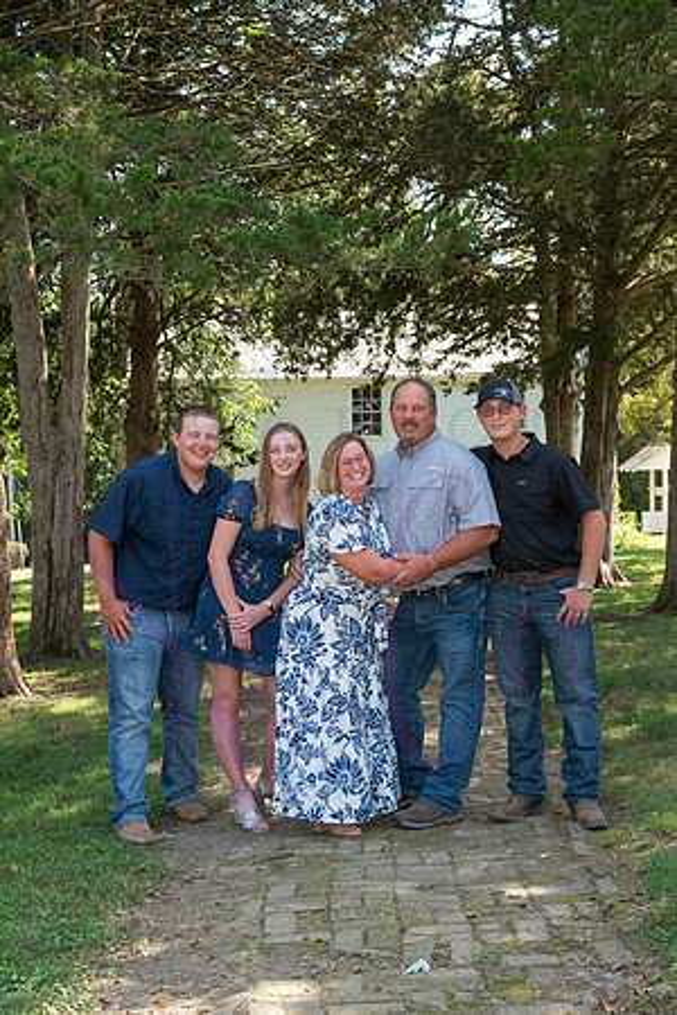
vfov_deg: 39.6
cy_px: 508
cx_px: 338
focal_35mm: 50
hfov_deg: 27.0
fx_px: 1410
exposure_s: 1/250
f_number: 8
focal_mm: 50
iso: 800
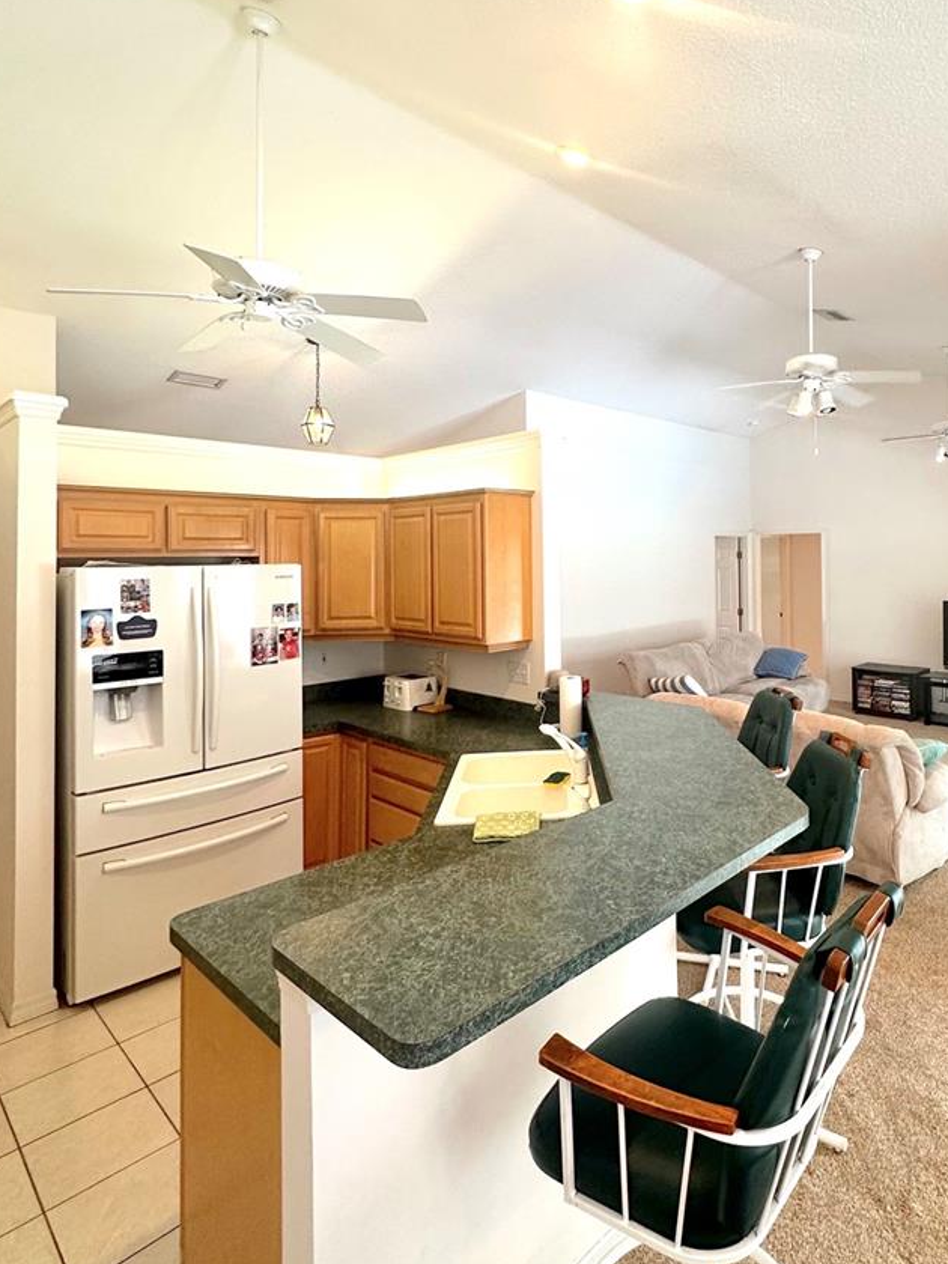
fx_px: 730
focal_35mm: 20
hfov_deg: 64.3
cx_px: 632
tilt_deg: +2.3
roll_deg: -0.5
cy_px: 545
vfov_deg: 81.3
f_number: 2.2
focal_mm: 2.22
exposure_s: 1/60
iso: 160
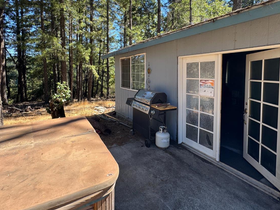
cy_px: 81
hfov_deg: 84.6
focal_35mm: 19
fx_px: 154
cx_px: 136
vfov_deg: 67.8
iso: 40
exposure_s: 1/221
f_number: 2.2
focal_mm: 2.22
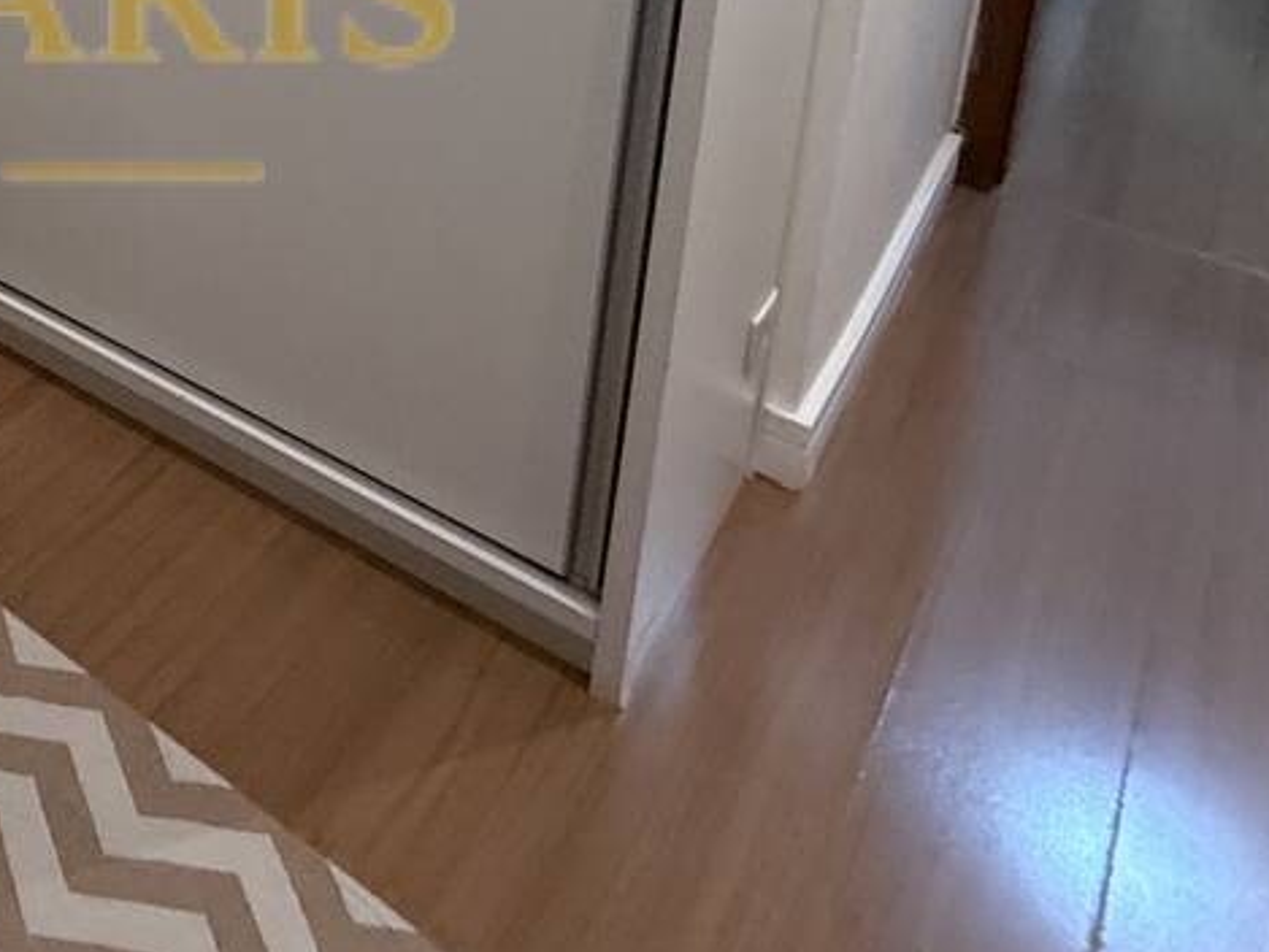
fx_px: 1577
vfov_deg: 26.5
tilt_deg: -8.7
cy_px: -389
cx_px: -430
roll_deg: +0.6
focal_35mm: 43
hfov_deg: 31.9
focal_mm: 2.22
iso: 250
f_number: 2.2
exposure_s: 1/60
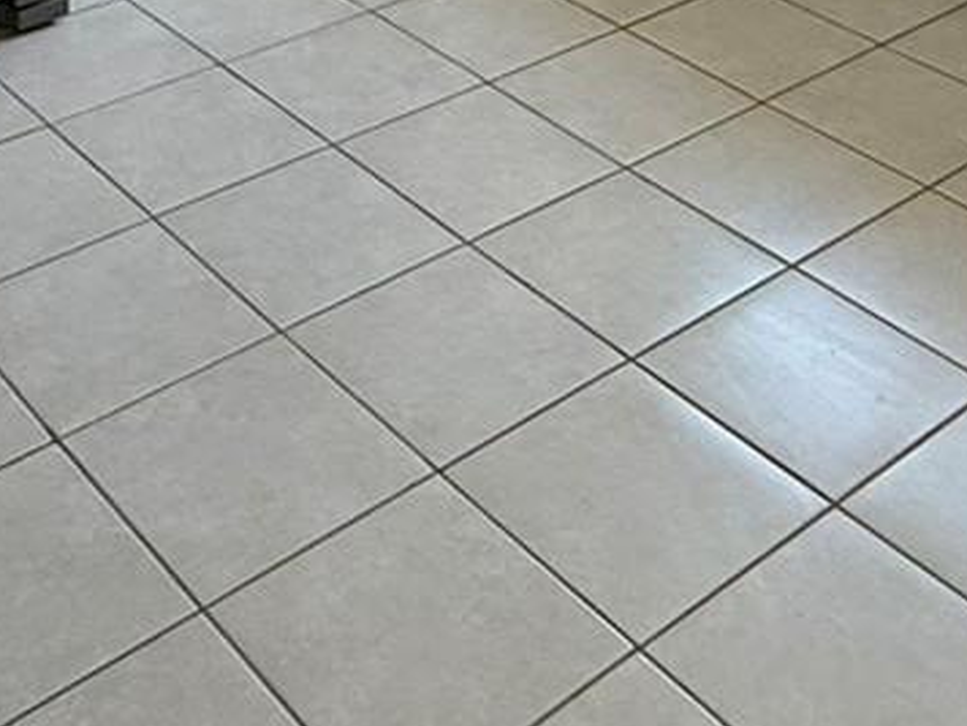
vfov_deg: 19.4
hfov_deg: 30.7
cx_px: 440
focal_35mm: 63
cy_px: -449
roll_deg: -0.7
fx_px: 1760
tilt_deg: -9.8
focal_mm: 2.22
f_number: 2.2
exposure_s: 1/120
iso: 125
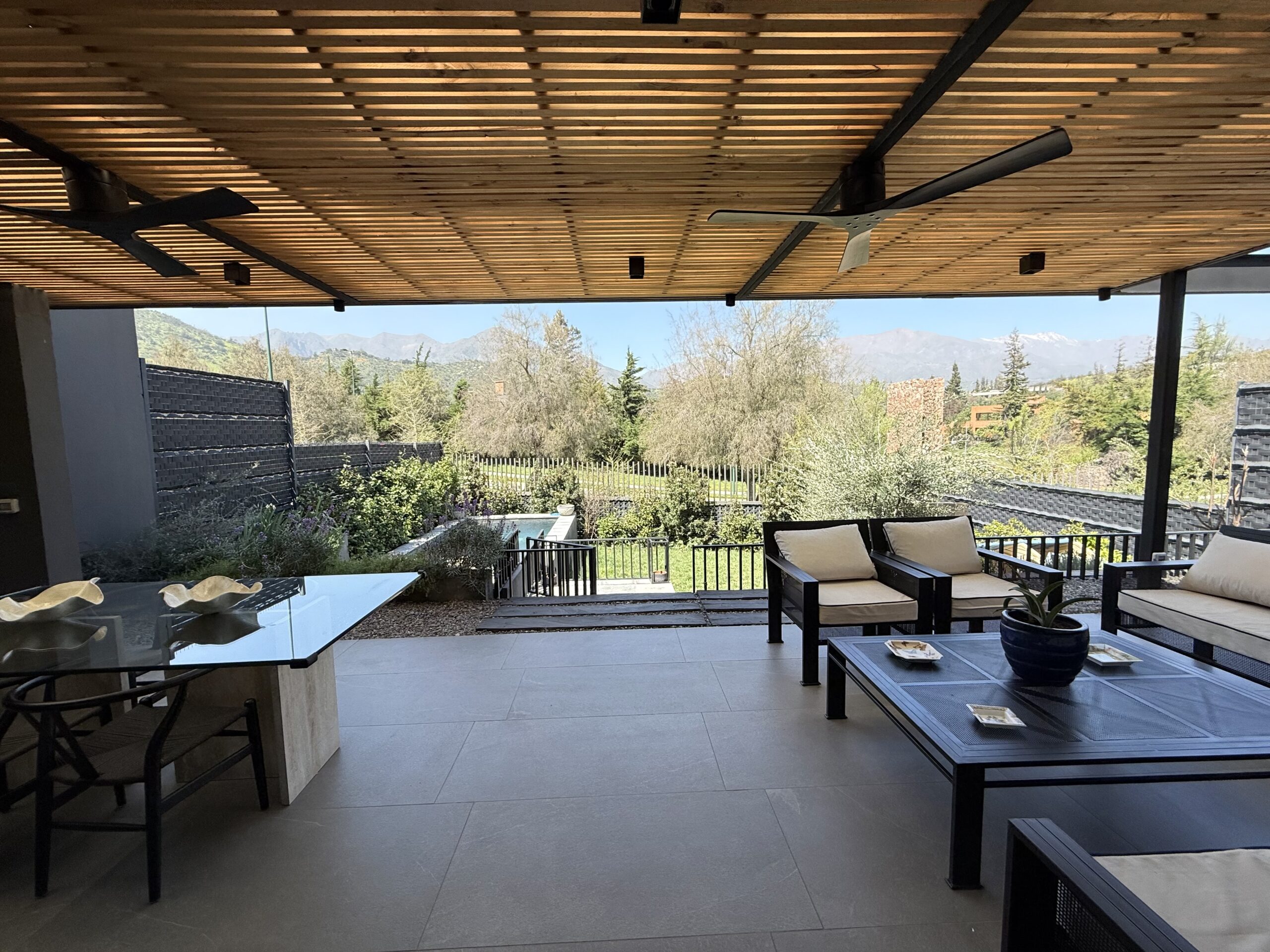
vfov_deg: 85.7
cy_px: 476
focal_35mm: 14
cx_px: 635
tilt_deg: -3.3
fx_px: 514
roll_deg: +0.7
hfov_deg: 102.1
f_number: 2.2
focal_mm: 2.22
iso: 50
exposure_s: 1/717
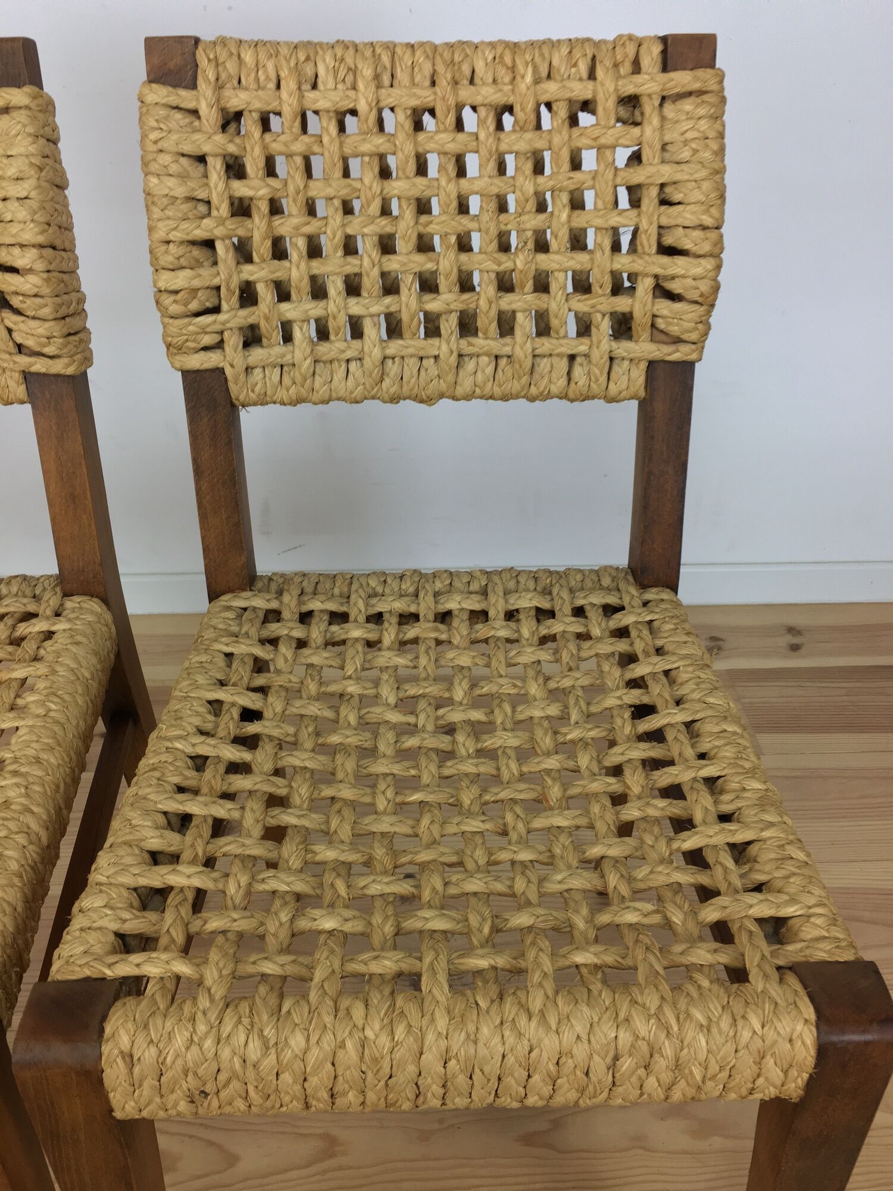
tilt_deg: -34.4
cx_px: 446
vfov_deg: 61.7
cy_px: 596
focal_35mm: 29
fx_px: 997
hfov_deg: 48.2
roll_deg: -1.1
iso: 40
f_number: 2.2
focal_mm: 4.15
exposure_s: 1/33
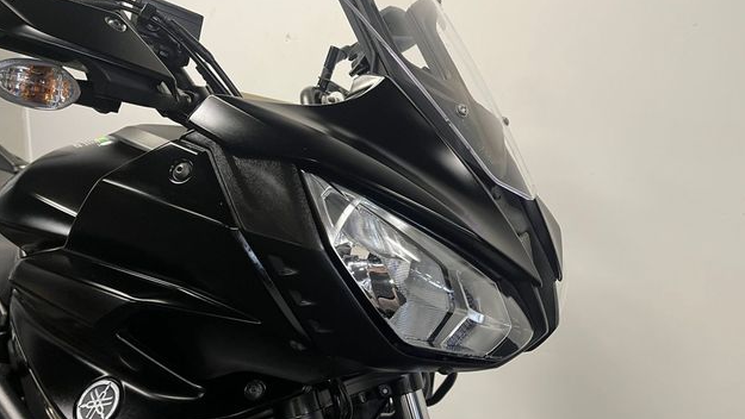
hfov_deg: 66.0
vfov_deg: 40.2
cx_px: 378
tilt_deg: -8.4
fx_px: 573
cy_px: 223
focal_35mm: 29
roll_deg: -0.1
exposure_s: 1/50
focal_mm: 5.1
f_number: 1.6
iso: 100
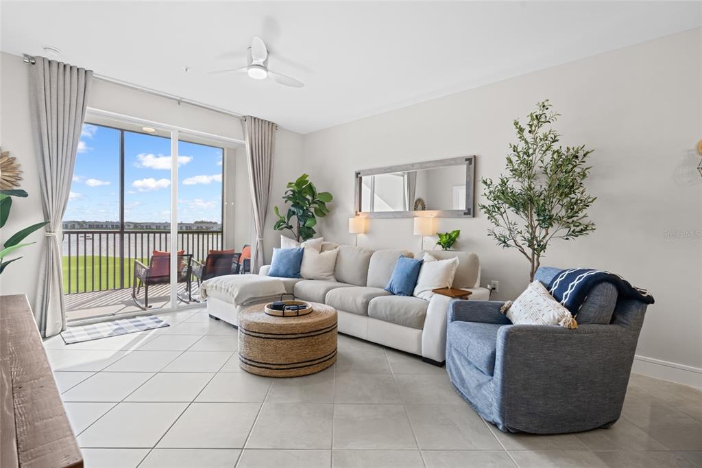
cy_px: 234
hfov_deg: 91.6
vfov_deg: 68.8
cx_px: 351
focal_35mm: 18
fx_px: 341
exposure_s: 1/15
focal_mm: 17.5
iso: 1000
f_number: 9
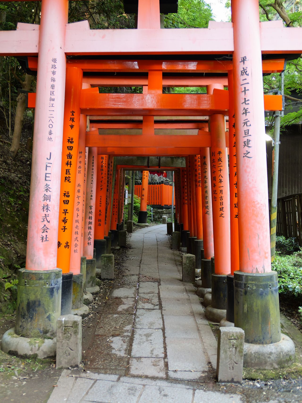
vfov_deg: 49.0
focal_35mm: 38
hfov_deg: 37.7
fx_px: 442
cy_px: 202
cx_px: 151
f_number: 2.4
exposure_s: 1/60
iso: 500
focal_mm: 17.2
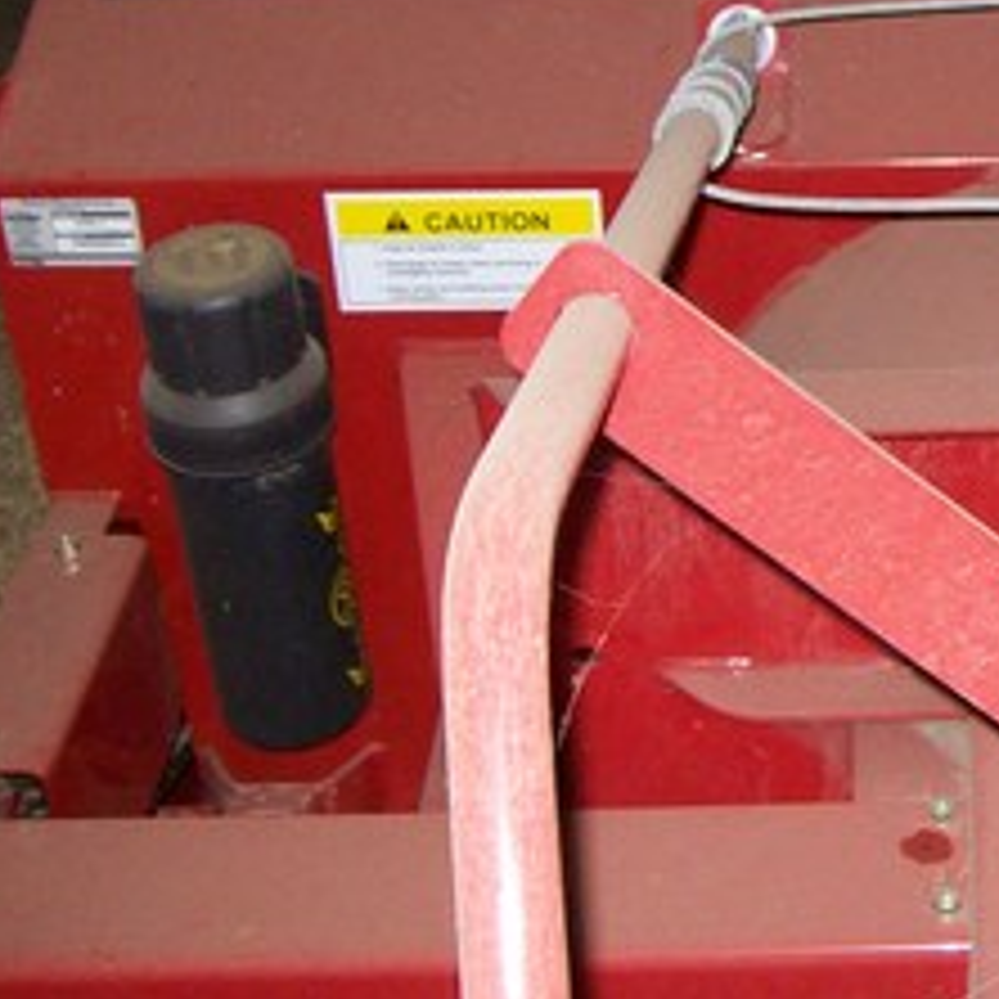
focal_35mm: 78
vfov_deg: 21.9
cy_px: 171
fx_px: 2547
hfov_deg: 21.0
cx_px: 1130
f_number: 2.7
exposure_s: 1/64
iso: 200
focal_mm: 6
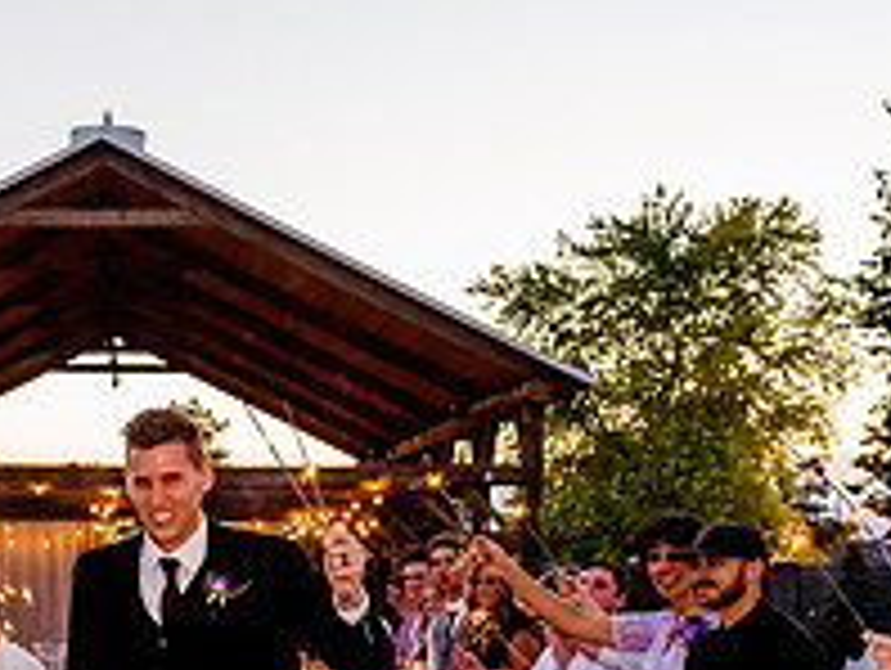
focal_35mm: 79
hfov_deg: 23.9
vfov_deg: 18.2
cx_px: 68
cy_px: 666
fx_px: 2036
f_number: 5
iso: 1600
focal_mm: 28
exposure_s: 1/200
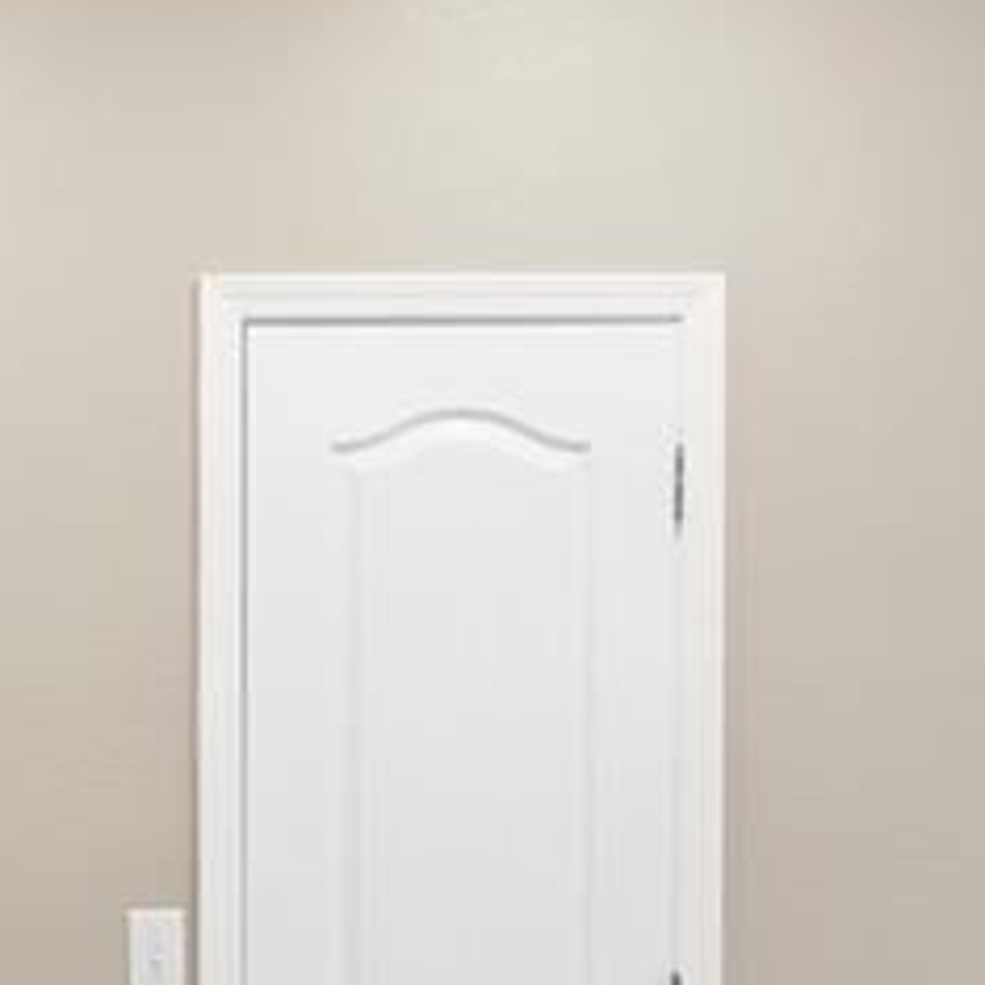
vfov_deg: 21.0
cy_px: 851
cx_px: -113
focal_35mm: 81
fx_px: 2608
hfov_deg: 20.4
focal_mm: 14
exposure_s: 1/1.67
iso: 250
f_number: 7.1
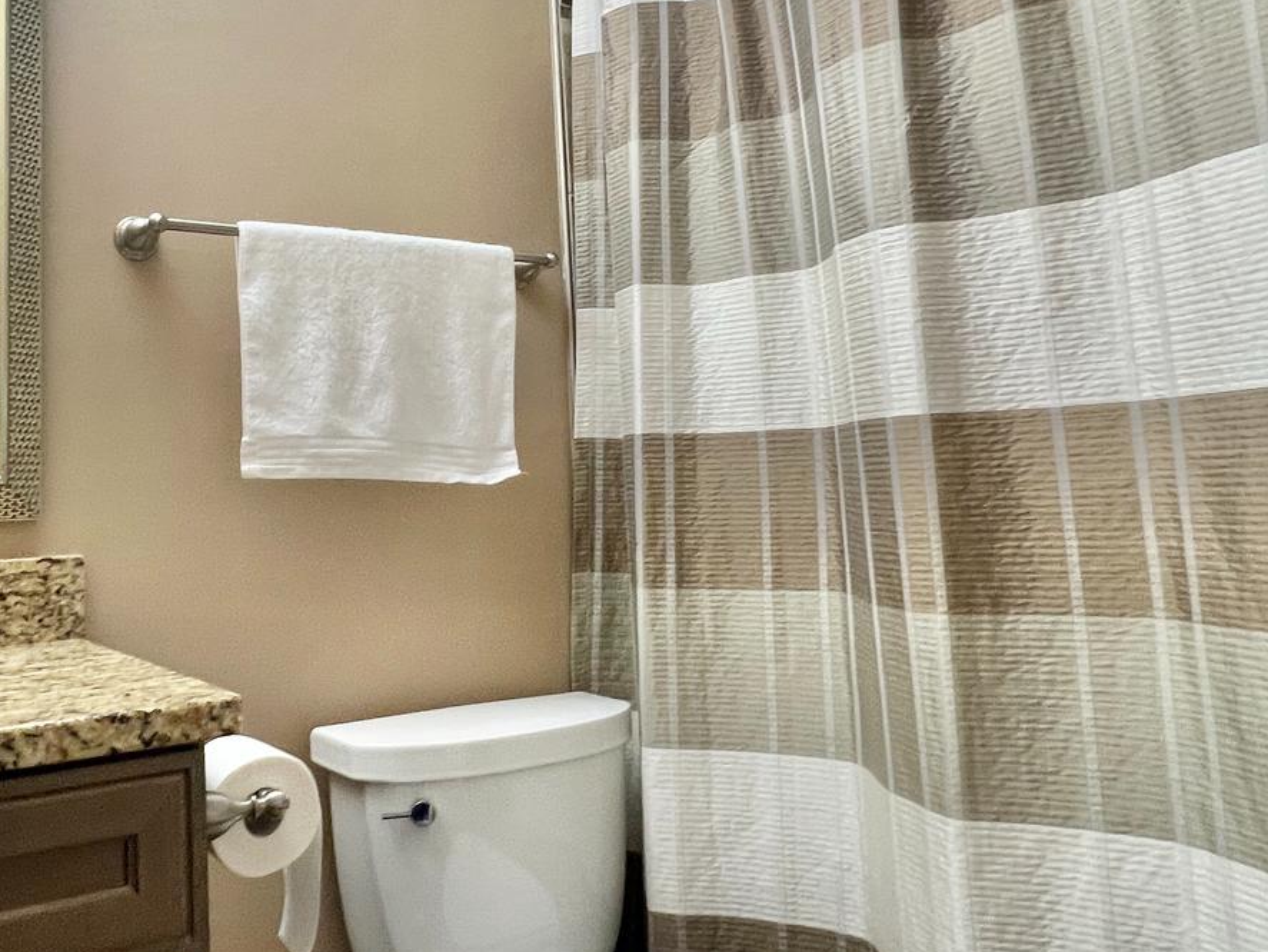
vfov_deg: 46.5
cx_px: 446
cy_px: 376
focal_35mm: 30
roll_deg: +2.0
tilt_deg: +4.1
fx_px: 1099
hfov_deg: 58.9
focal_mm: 1.57
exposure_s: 1/60
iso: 160
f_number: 1.8
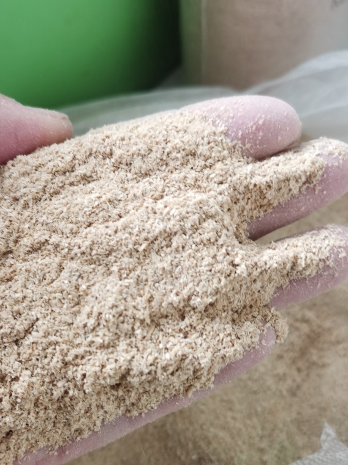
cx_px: 118
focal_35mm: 38
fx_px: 510
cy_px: 306
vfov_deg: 48.2
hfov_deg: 37.3
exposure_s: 1/50
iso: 250
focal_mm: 5.58
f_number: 1.8
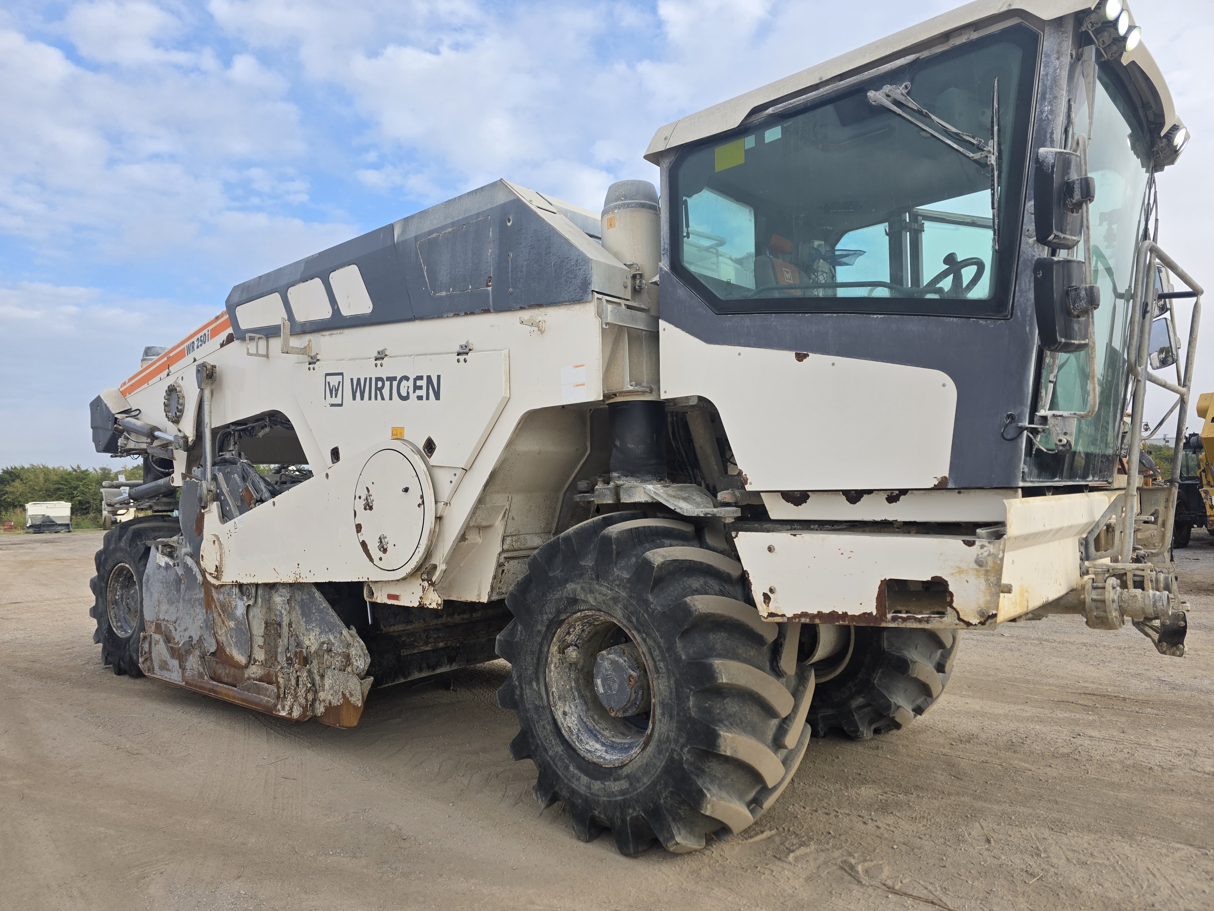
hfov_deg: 73.9
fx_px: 807
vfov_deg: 58.9
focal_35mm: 23
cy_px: 456
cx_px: 607
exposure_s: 1/2463
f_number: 1.7
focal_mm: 6.3
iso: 80
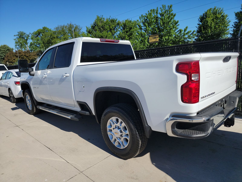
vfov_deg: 56.8
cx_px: 121
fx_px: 168
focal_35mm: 24
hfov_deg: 71.6
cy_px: 91
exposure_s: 1/1238
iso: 50
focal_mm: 6.7
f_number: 1.8
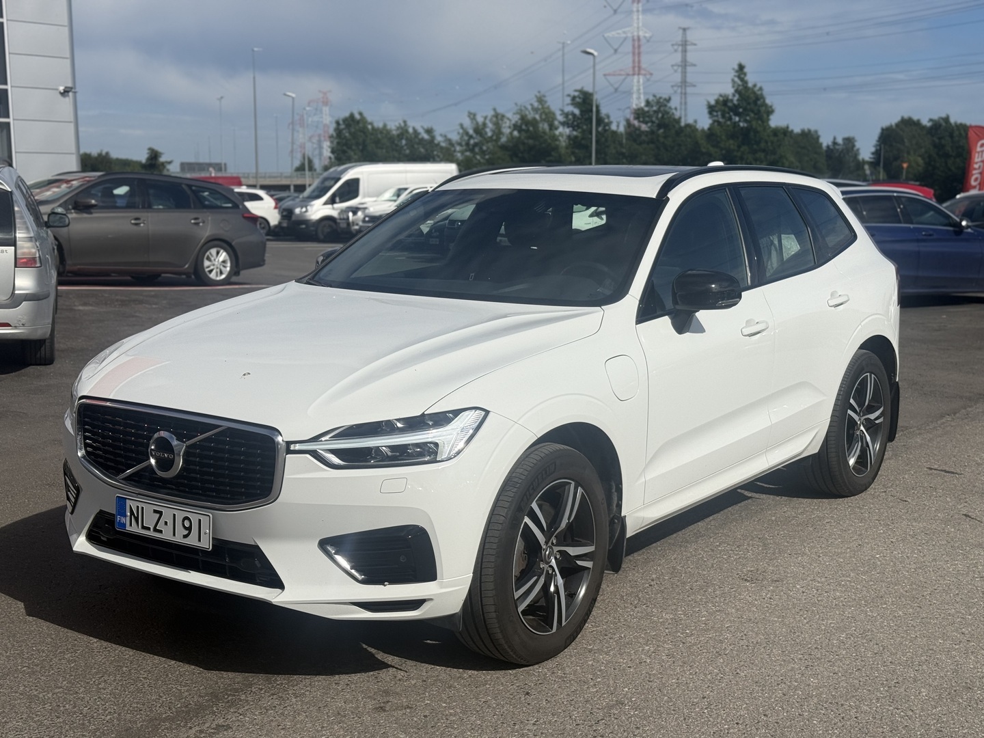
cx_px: 492
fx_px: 1364
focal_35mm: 48
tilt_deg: -8.2
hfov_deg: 39.7
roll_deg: +0.5
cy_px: 369
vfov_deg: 30.3
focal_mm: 6.76
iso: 64
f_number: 1.78
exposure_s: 1/11364
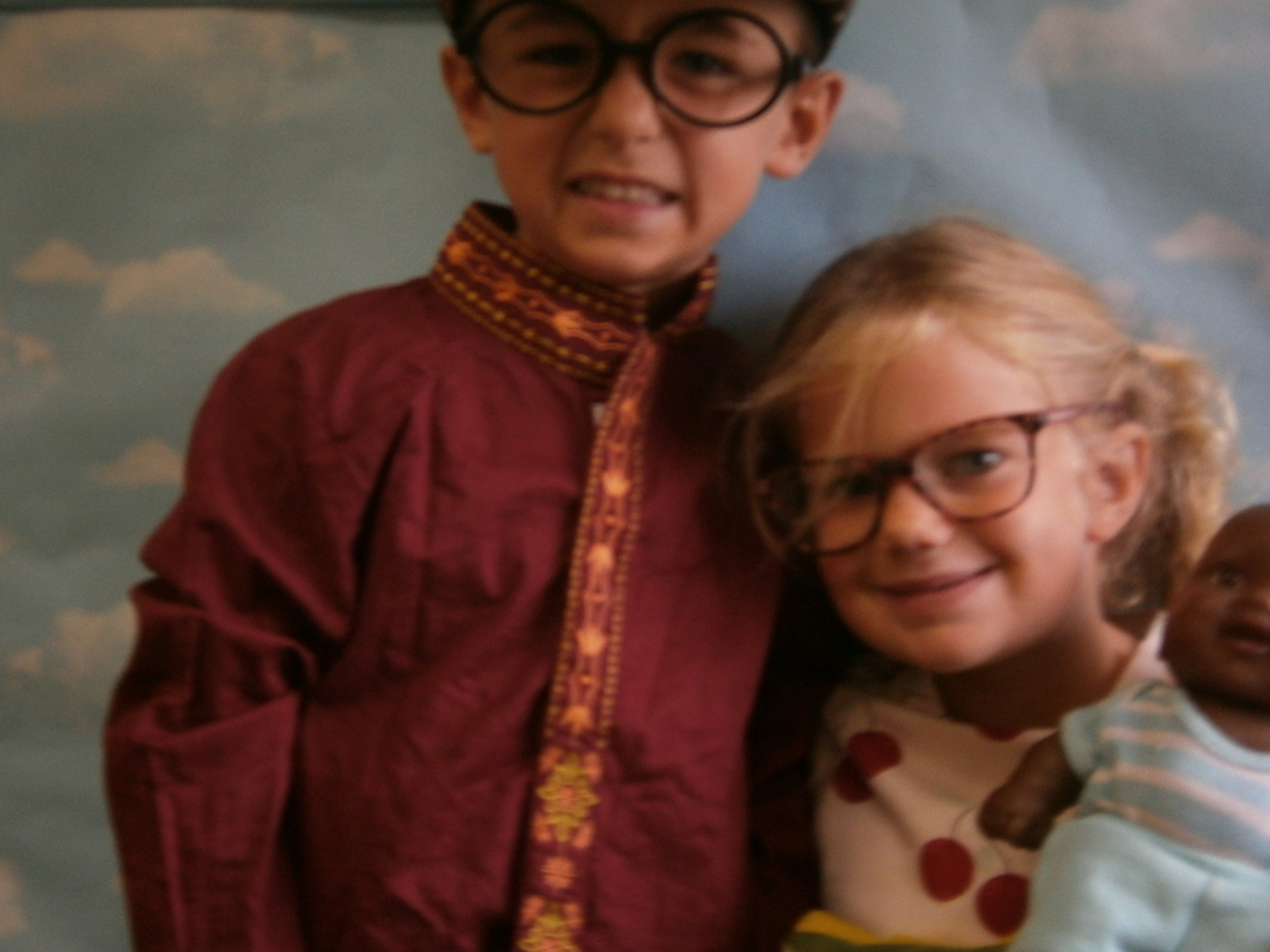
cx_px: 531
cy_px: 394
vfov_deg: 25.6
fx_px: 2091
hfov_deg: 33.7
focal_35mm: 57
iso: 125
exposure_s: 1/25
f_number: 3.4
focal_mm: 8.3
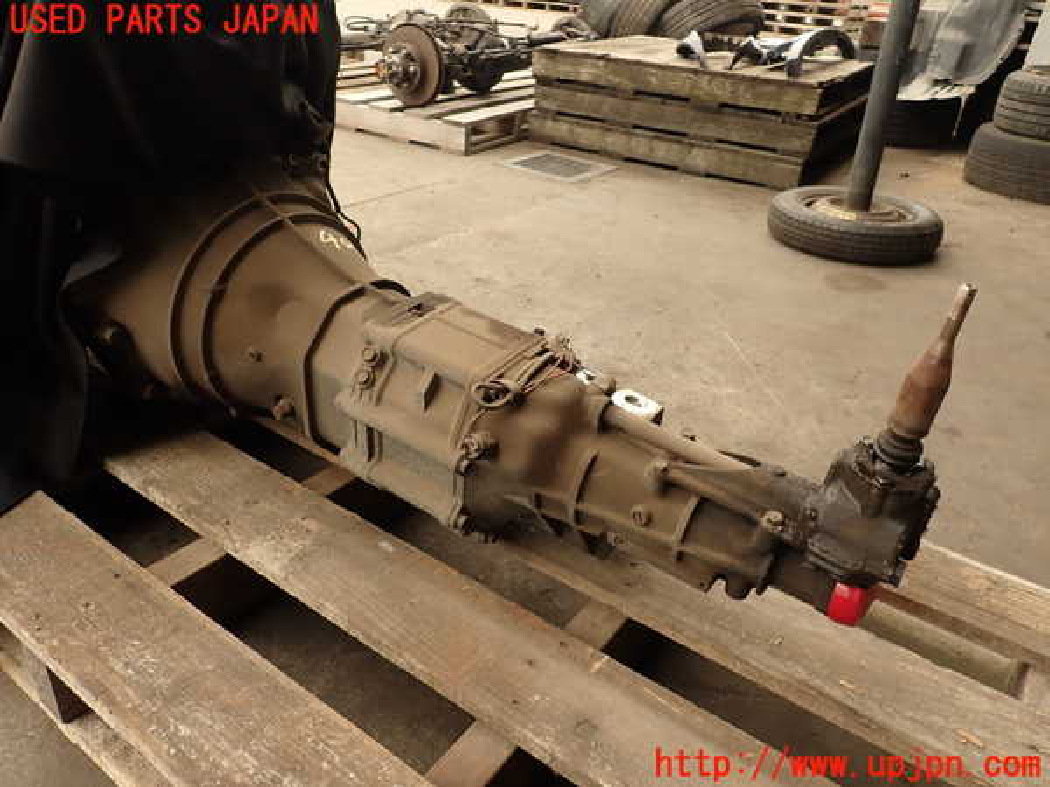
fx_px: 758
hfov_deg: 69.4
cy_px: 394
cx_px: 525
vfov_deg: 54.9
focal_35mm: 25
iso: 100
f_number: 2.8
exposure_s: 1/200
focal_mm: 4.5
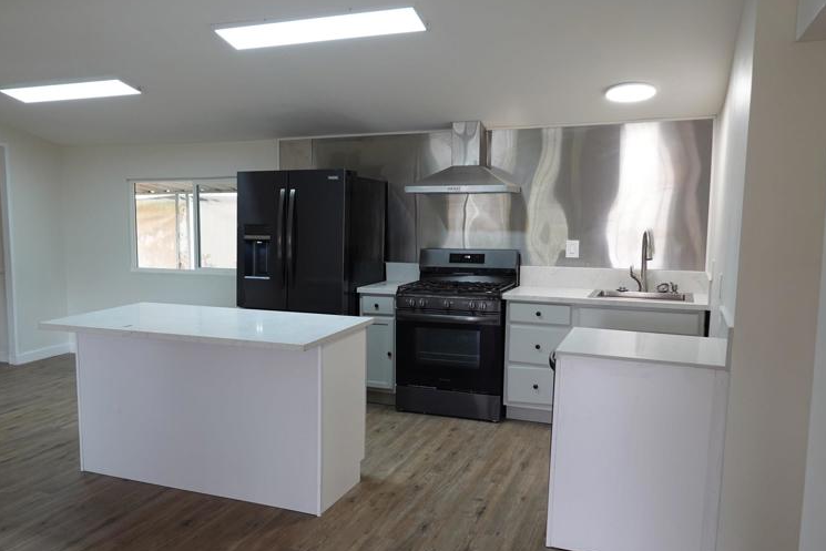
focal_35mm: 33
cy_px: 295
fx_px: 757
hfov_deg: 56.4
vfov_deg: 40.0
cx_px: 299
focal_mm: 9
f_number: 2.8
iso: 125
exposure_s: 1/30
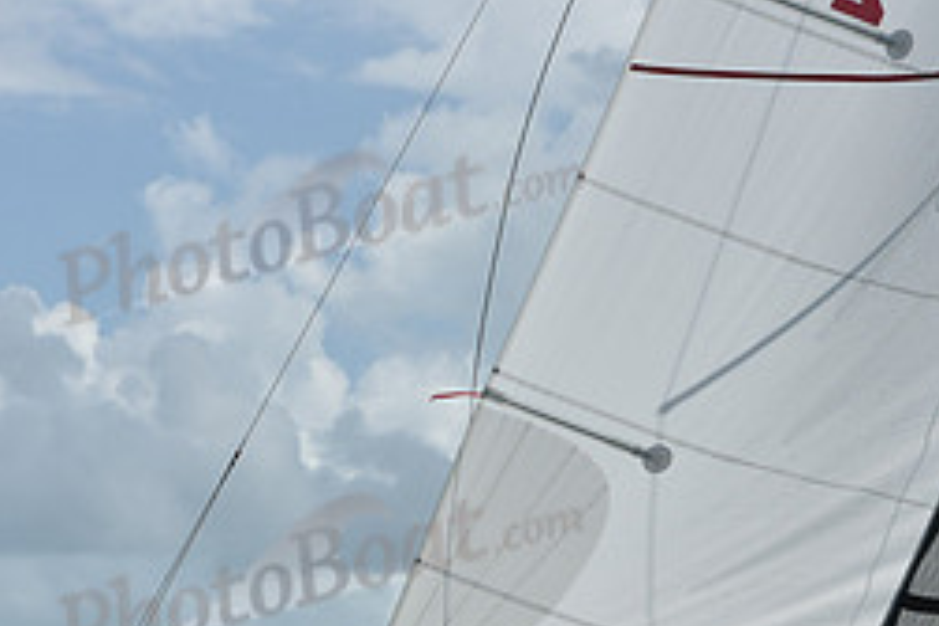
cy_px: 714
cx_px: 779
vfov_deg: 6.4
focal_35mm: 212
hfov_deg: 9.7
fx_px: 5529
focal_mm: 92
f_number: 9
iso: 250
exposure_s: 1/1600
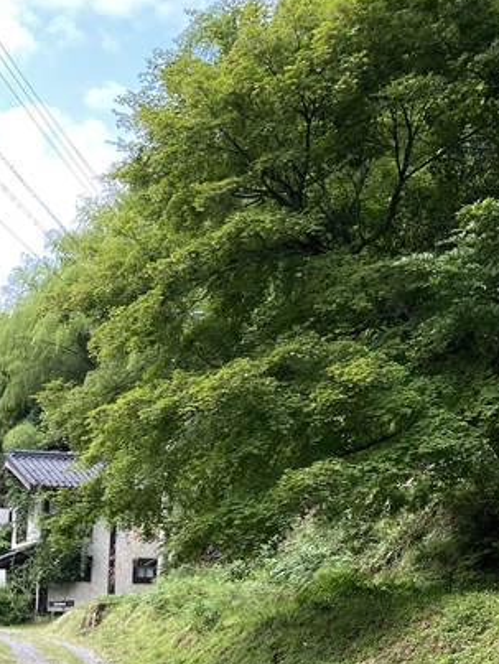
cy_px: 806
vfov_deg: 26.1
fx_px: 1267
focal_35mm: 66
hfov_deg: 20.8
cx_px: -96
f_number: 1.8
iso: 32
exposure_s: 1/220
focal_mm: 4.25
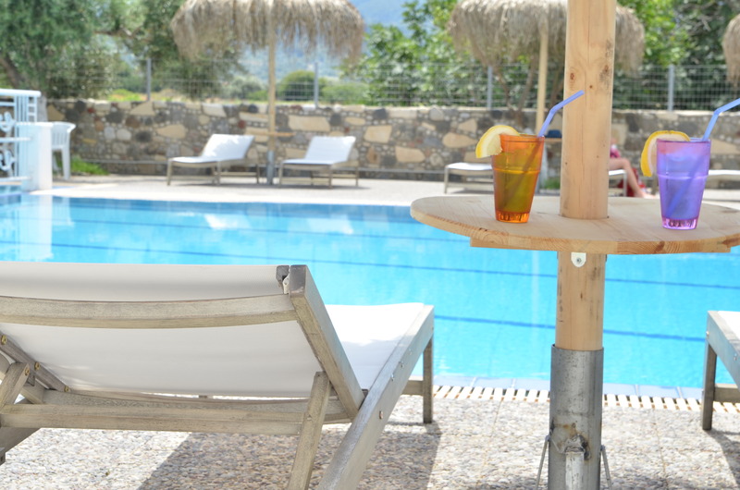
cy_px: 245
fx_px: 1416
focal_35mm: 69
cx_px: 370
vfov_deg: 19.6
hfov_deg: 29.3
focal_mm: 46
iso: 200
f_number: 9
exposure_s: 1/160
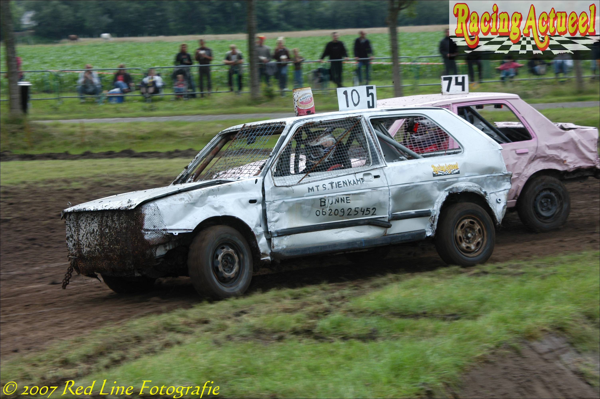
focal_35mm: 105
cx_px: 300
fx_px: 1748
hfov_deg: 19.5
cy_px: 200
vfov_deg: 13.0
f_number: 7.1
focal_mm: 70
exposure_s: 1/200
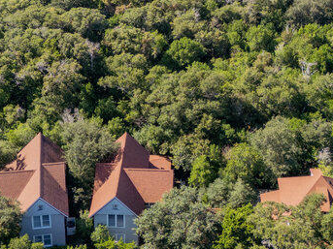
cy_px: 68
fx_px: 673
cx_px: 147
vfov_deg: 20.9
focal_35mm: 70
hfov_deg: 27.8
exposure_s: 1/1250
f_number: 1.7
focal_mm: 6.72
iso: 140
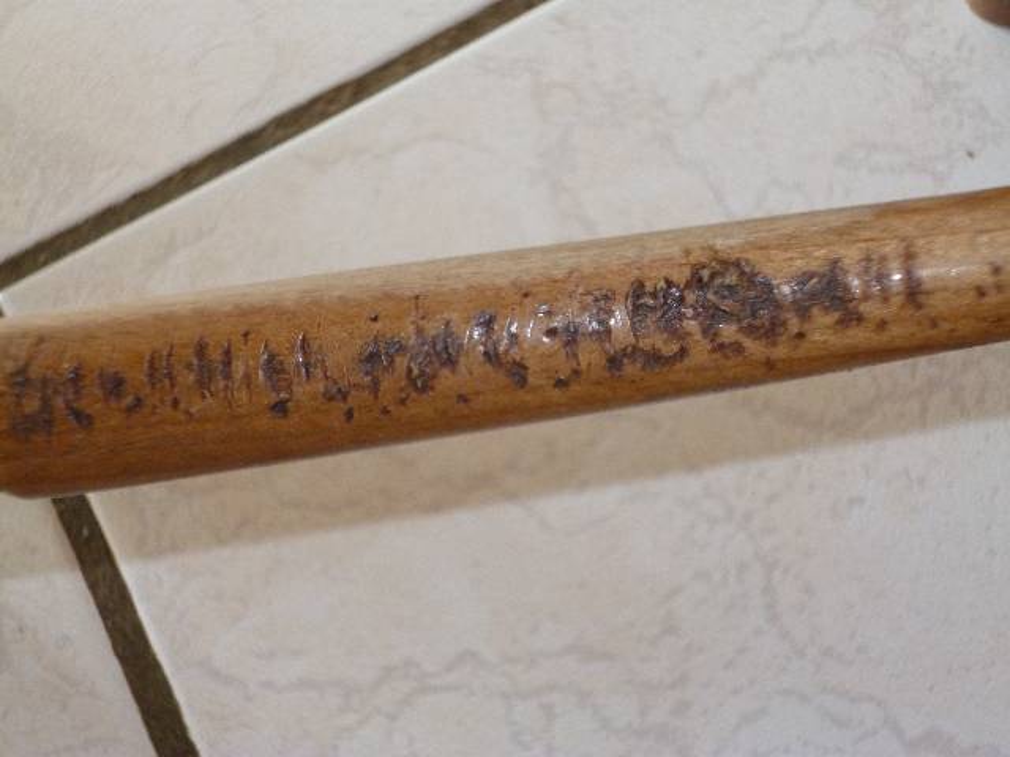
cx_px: 505
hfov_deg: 36.2
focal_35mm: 53
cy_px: 378
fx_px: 1546
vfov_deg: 27.5
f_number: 3.8
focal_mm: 9.5
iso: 200
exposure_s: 1/60
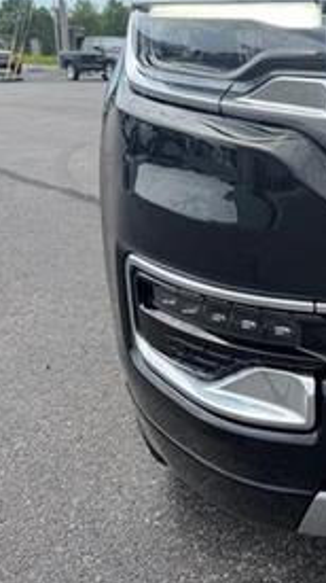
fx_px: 740
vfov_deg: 42.5
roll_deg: +3.1
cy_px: 210
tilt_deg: -12.7
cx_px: 364
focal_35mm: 48
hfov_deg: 23.2
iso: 100
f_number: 1.78
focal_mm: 6.76
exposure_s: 1/2611
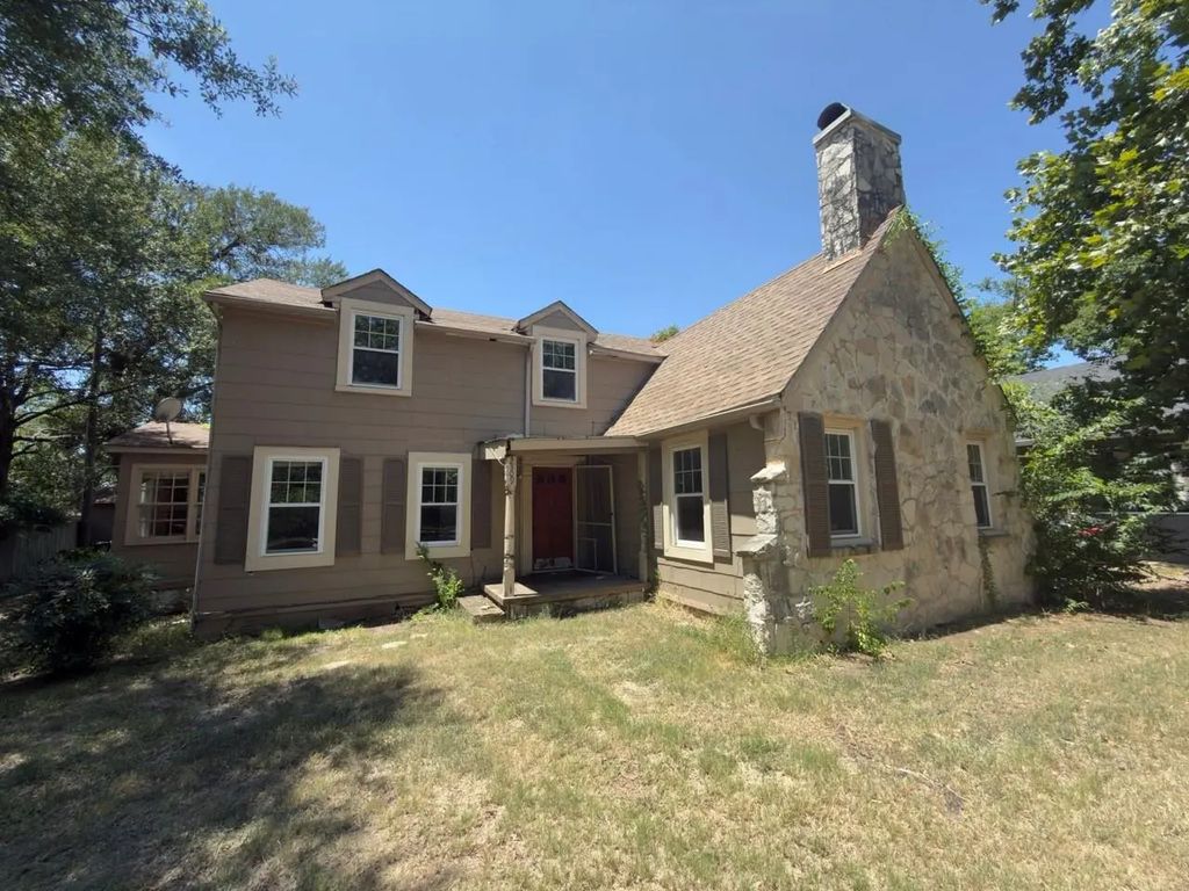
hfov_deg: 102.1
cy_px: 446
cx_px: 594
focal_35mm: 14
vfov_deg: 85.7
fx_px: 481
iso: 16
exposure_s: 1/302
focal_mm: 2.22
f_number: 2.2
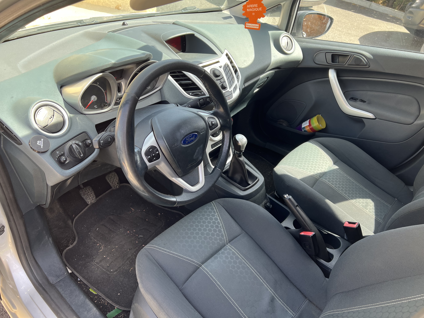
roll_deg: -3.0
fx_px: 318
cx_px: 212
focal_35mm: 26
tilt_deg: -33.2
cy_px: 159
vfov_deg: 53.1
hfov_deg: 67.3
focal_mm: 5.7
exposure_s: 1/237
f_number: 1.5
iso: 50
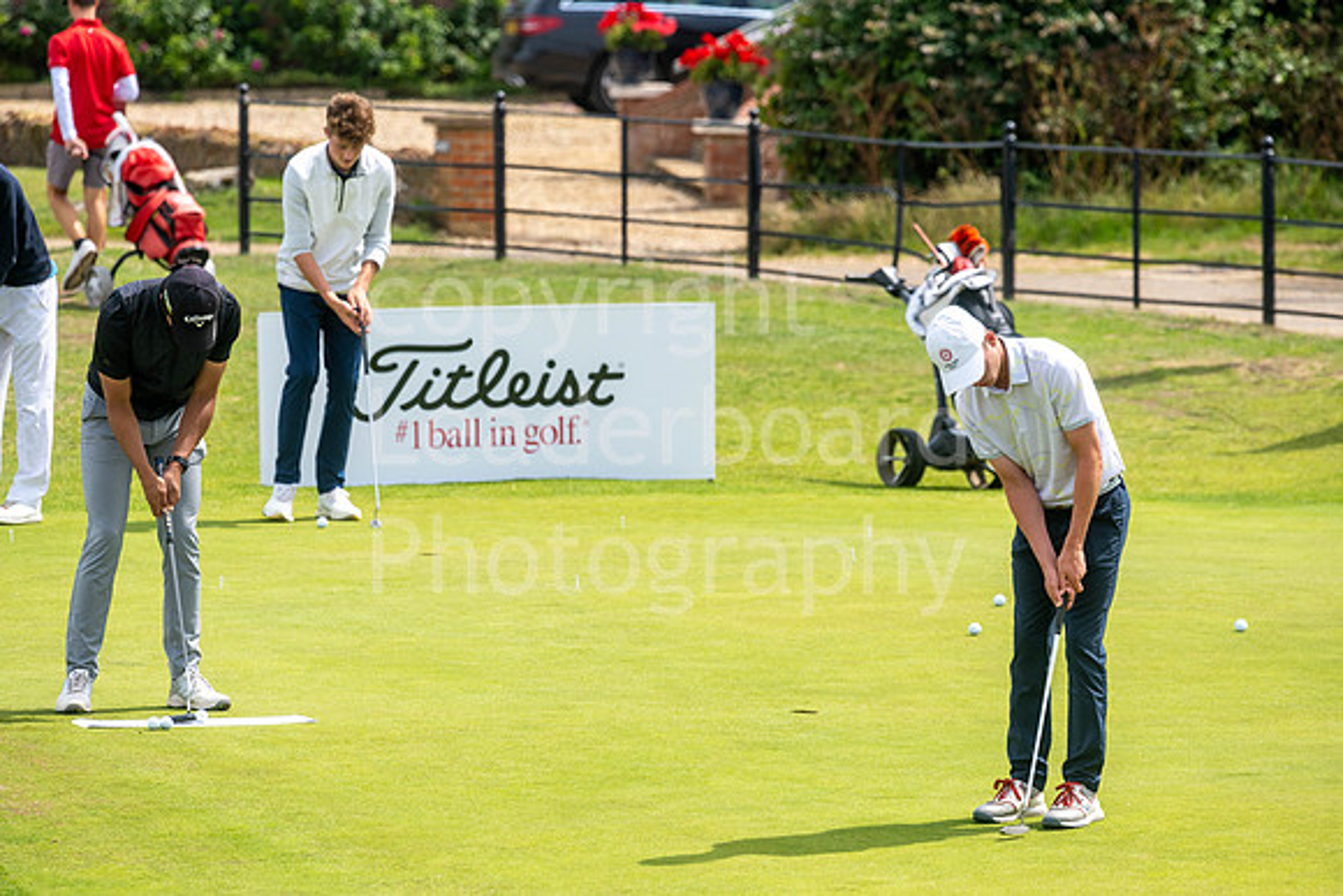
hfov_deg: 6.9
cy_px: 448
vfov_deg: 4.6
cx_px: 672
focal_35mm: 300
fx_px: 11194
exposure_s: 1/1000
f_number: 7.1
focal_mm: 300
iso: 200
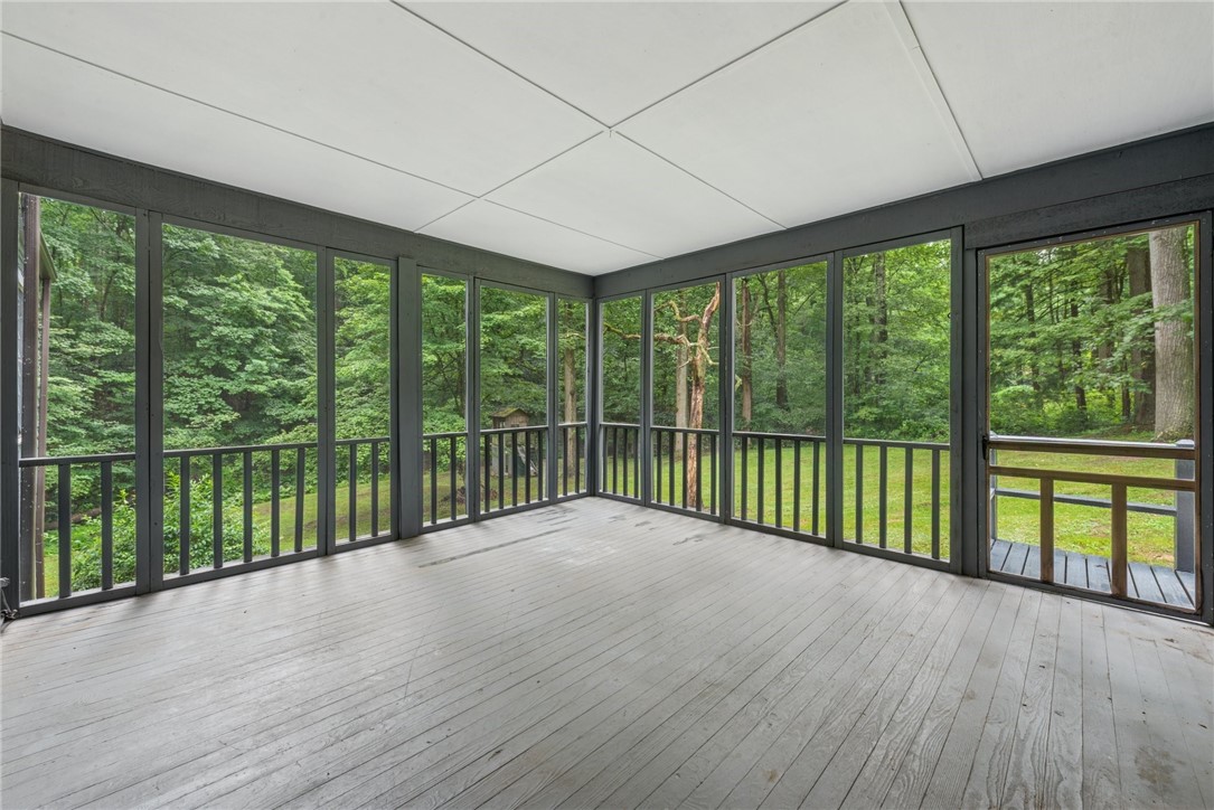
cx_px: 607
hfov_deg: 104.2
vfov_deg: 81.2
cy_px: 405
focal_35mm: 14
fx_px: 472
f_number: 11
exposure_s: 1/2
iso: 50
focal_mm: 14
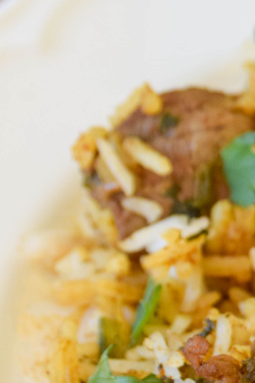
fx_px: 2889
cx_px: 348
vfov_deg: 7.6
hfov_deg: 5.0
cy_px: 65
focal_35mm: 272
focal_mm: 46
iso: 500
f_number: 5.3
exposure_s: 1/60
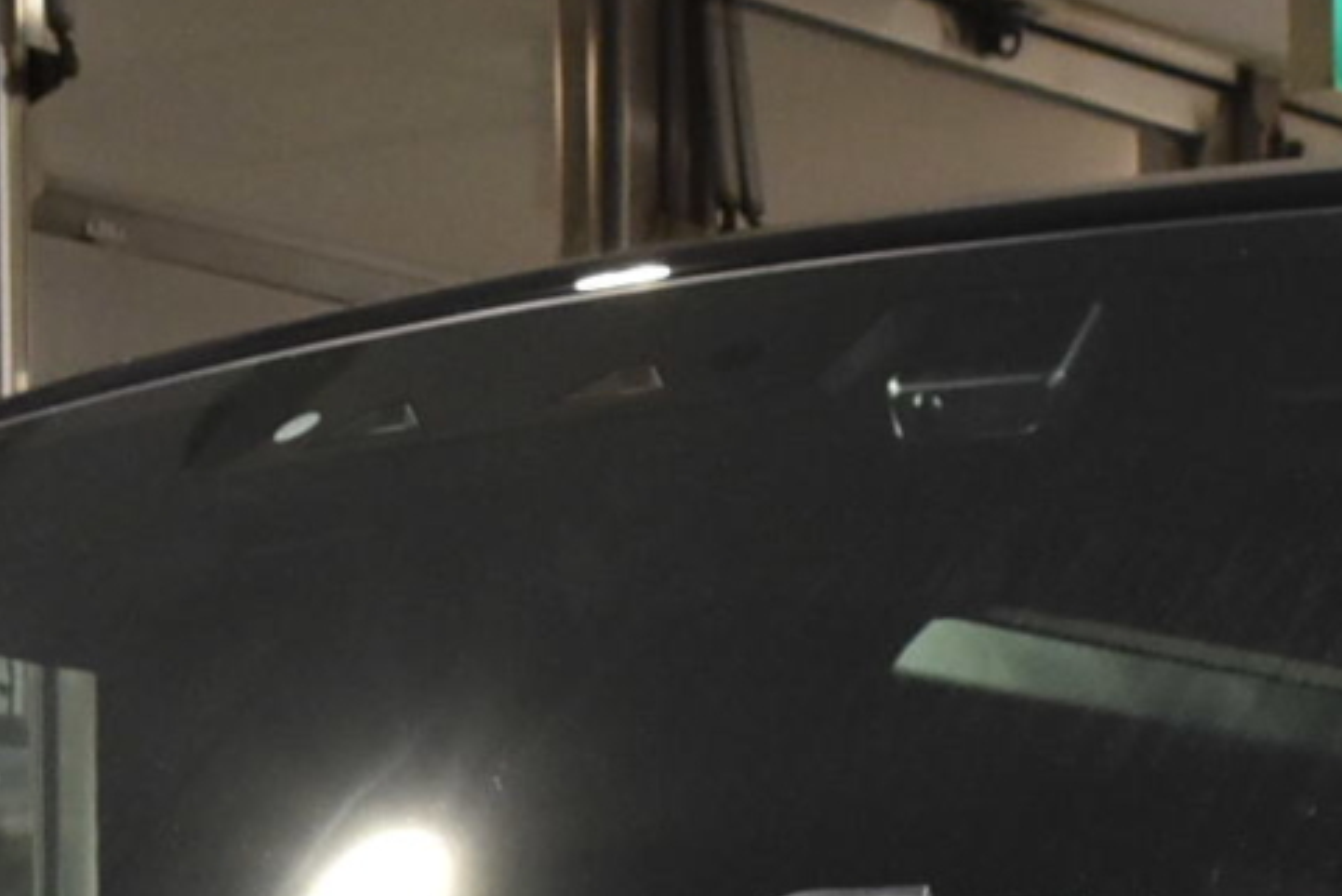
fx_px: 8638
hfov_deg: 8.9
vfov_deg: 5.7
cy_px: 2033
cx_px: 273
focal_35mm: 232
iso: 1250
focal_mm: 29
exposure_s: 1/50
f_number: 8
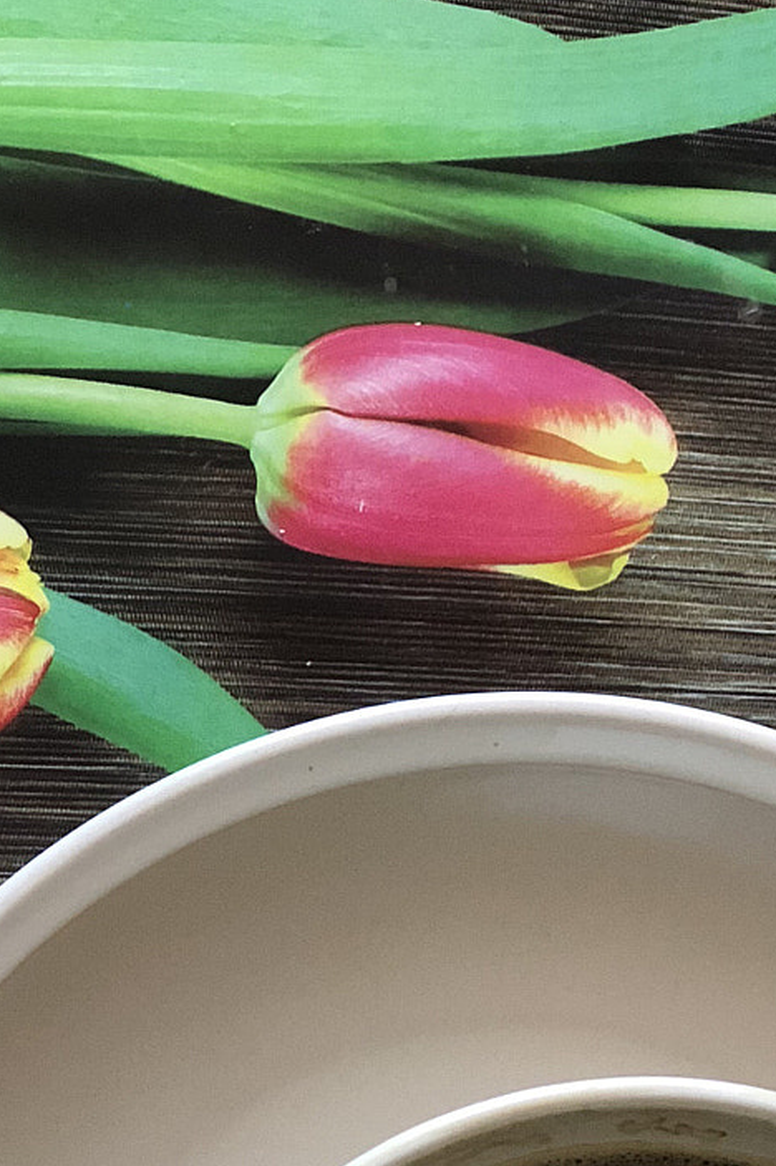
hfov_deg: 10.1
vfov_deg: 14.9
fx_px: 4369
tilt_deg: -88.8
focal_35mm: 135
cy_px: 1236
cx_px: 401
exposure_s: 1/60
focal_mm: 6.6
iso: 500
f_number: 2.8
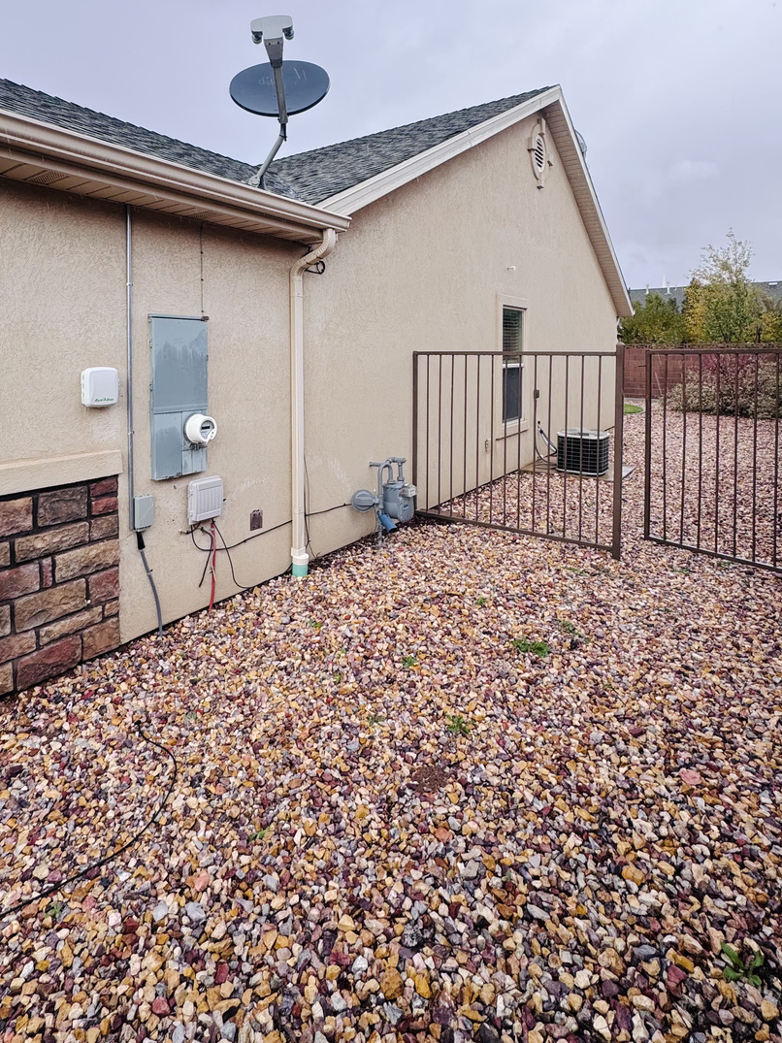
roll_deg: +0.4
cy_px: 373
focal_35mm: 20
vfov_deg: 79.8
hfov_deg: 65.4
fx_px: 603
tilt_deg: -0.9
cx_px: 314
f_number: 2.2
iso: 50
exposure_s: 1/390
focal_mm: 2.22
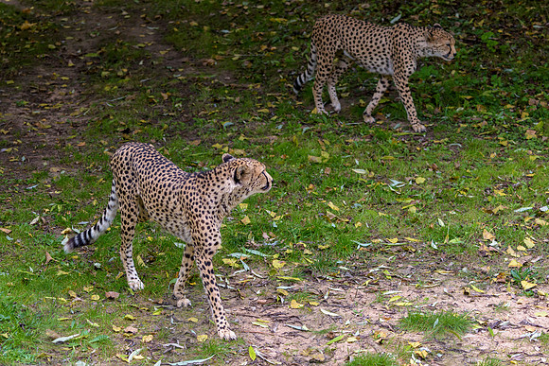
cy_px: 188
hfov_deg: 14.9
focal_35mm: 138
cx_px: 206
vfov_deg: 10.0
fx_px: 2100
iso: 640
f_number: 4.8
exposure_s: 1/800
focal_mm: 102
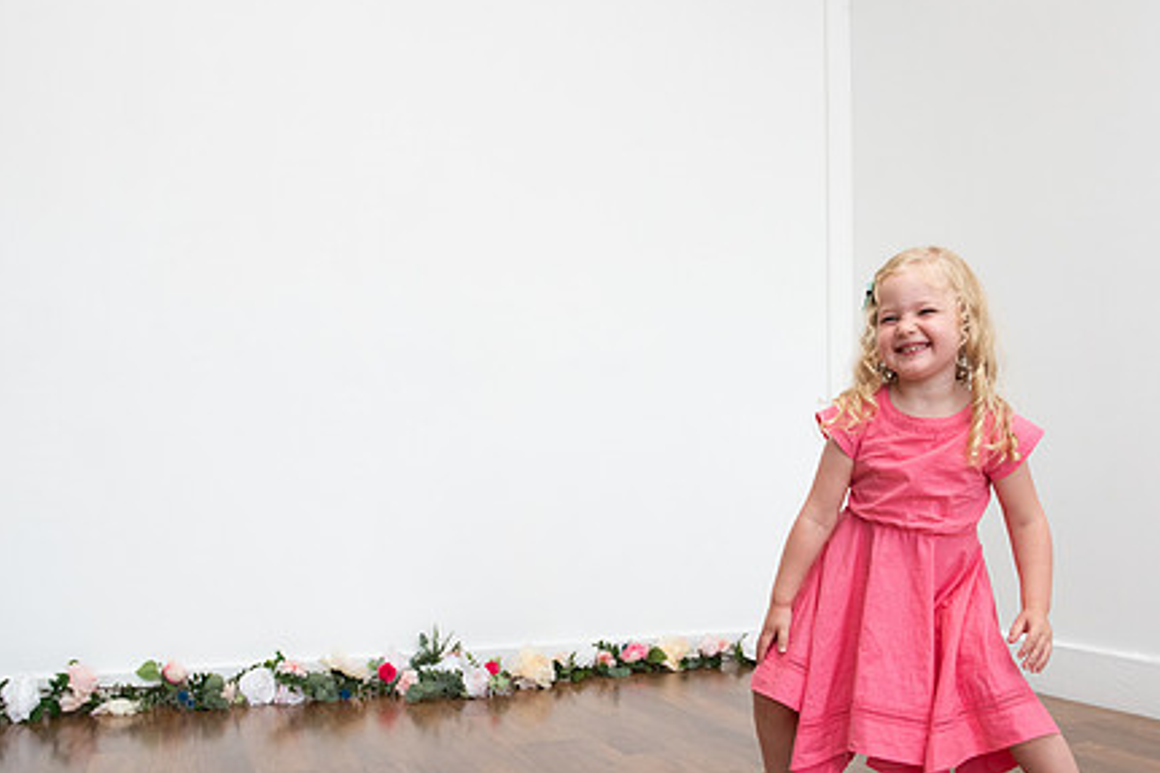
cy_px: 483
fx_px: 1127
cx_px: 649
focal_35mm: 35
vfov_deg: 37.6
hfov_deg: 54.3
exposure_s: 1/250
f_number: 4.5
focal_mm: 26
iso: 1250
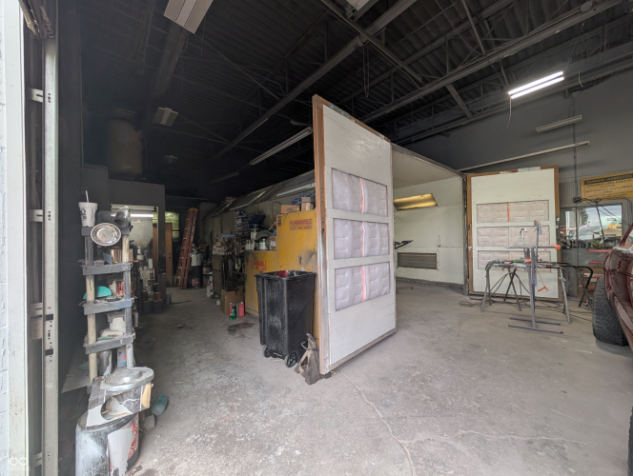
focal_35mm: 12
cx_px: 316
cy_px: 238
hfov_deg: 110.5
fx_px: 220
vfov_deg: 94.6
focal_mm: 2.02
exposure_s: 1/226
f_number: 1.7
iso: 44
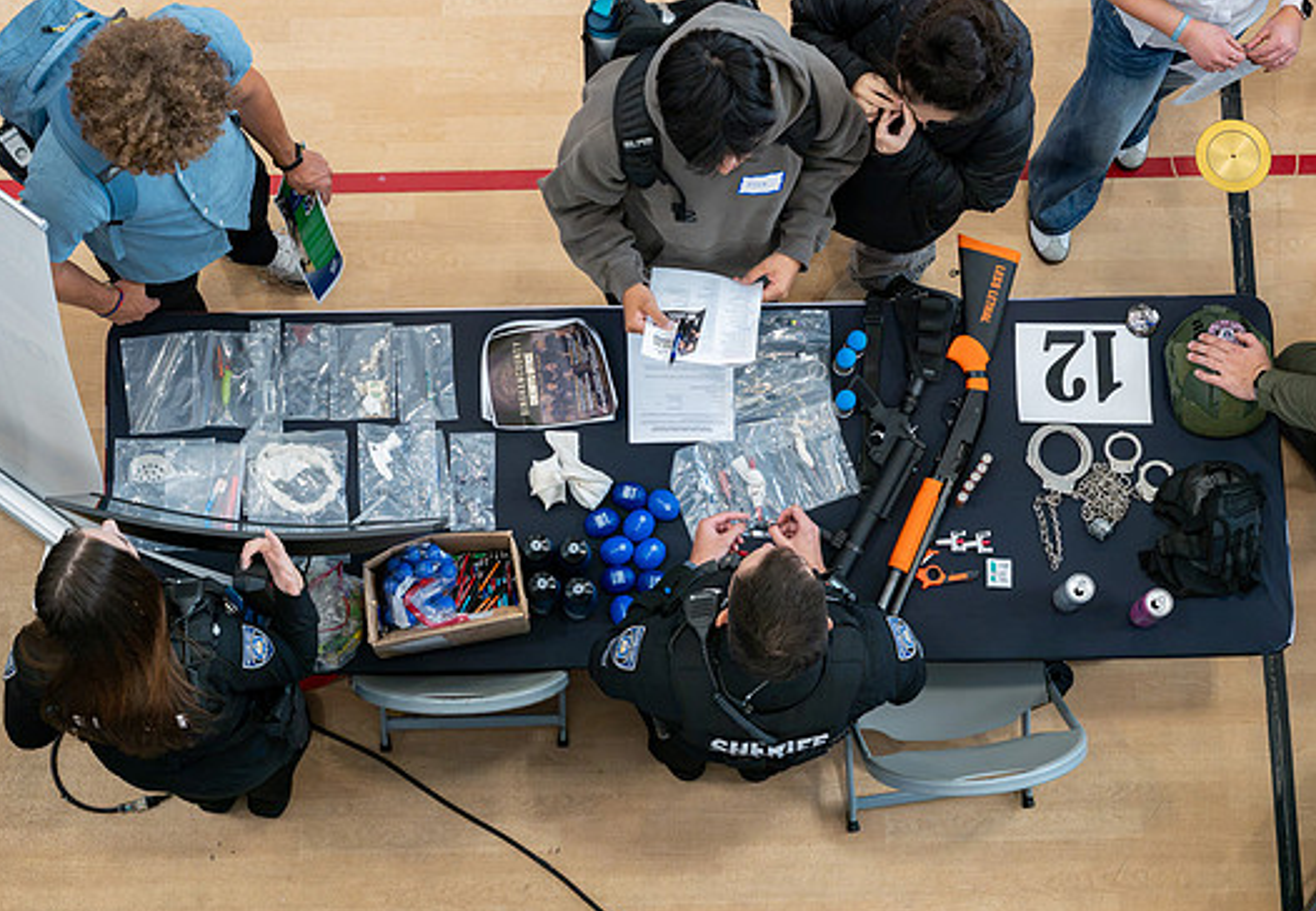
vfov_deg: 21.1
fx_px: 2441
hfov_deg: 30.2
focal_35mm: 66
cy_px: 421
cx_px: 643
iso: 400
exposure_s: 1/125
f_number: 7.1
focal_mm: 57
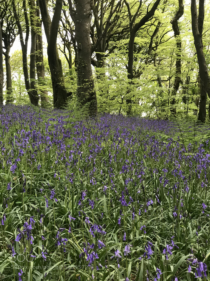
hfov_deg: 25.7
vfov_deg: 33.8
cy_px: 140
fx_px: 461
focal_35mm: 57
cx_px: 105
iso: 32
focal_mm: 6.6
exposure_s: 1/50
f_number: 2.8
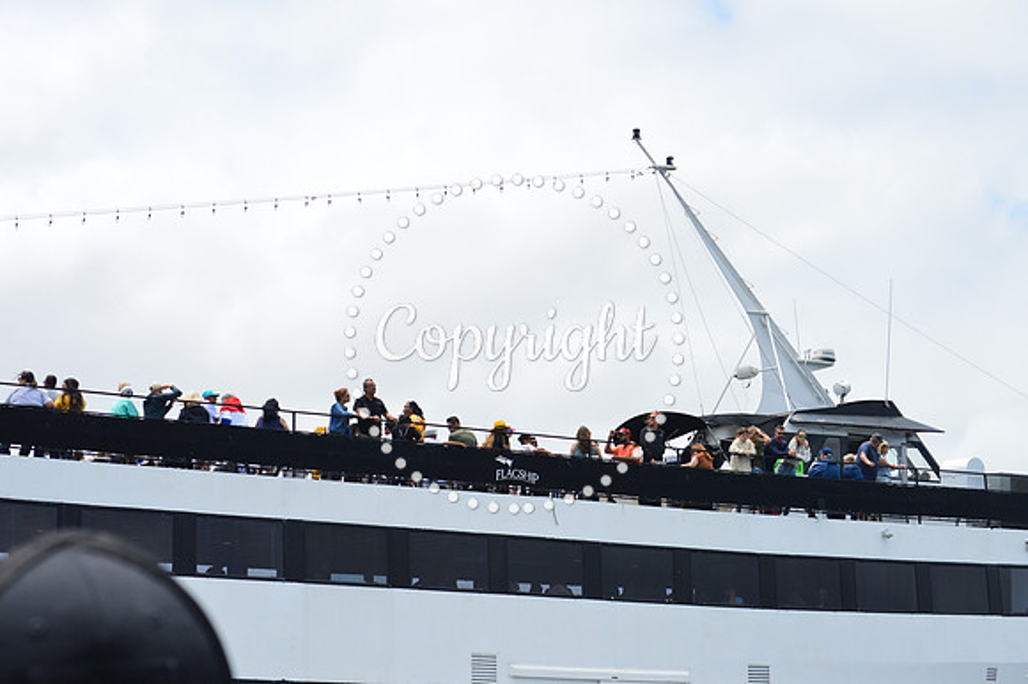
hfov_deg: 24.6
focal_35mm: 82
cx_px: 514
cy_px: 342
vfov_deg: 16.5
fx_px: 2354
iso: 250
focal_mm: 55
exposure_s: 1/500
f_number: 11
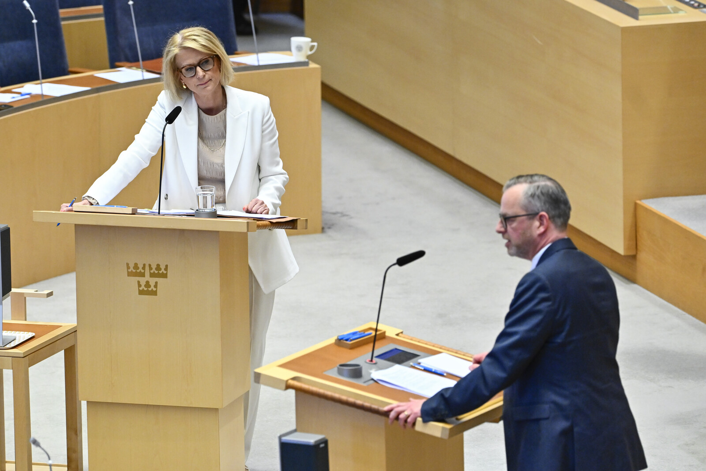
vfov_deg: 4.0
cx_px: 353
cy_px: 236
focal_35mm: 345
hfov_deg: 6.0
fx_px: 6766
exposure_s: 1/200
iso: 1400
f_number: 4
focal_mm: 230
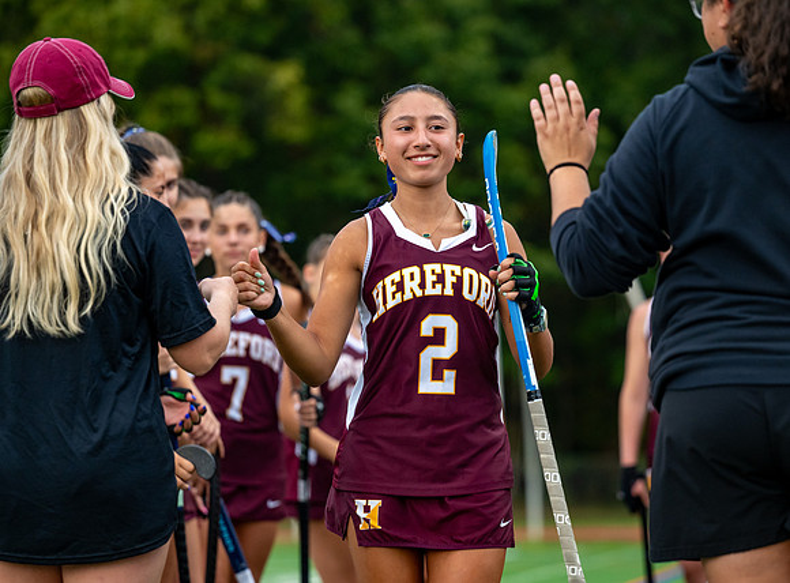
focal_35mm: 153
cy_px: 321
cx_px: 401
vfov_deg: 9.6
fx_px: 3479
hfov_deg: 13.0
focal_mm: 120
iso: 1250
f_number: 2.8
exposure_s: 1/1000
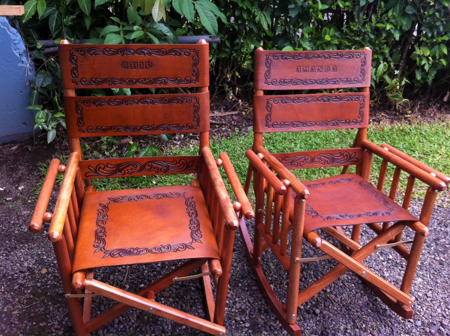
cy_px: 168
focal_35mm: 35
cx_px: 225
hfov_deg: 52.7
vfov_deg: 40.6
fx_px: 454
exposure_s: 1/46
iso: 80
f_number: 2.8
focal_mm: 3.85
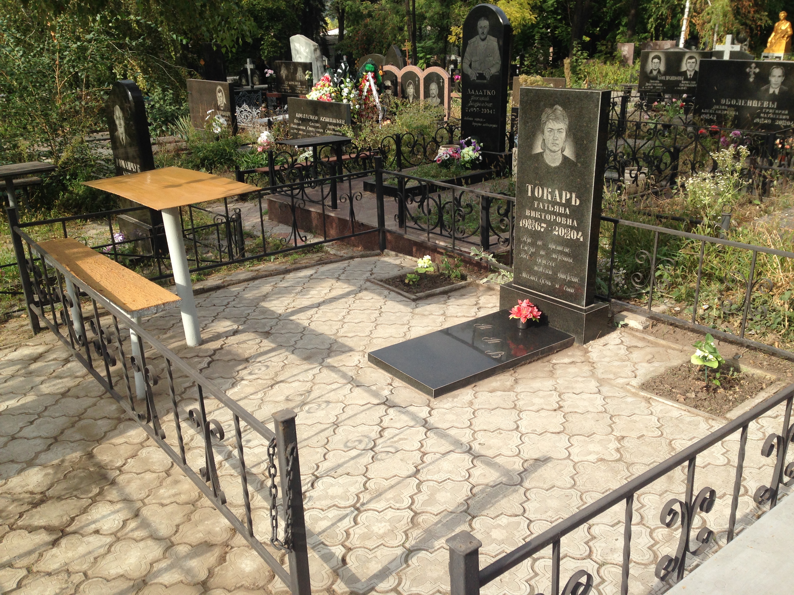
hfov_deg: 55.4
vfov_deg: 42.9
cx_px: 397
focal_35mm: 33
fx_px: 757
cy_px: 298
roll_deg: -0.5
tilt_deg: -18.9
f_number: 2.4
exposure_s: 1/847
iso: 50
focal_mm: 4.12
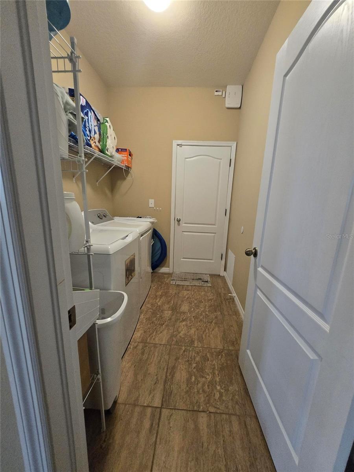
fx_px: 177
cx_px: 177
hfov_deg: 89.9
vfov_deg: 106.2
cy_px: 236
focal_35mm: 13
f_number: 2.2
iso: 500
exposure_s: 1/60
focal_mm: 1.7
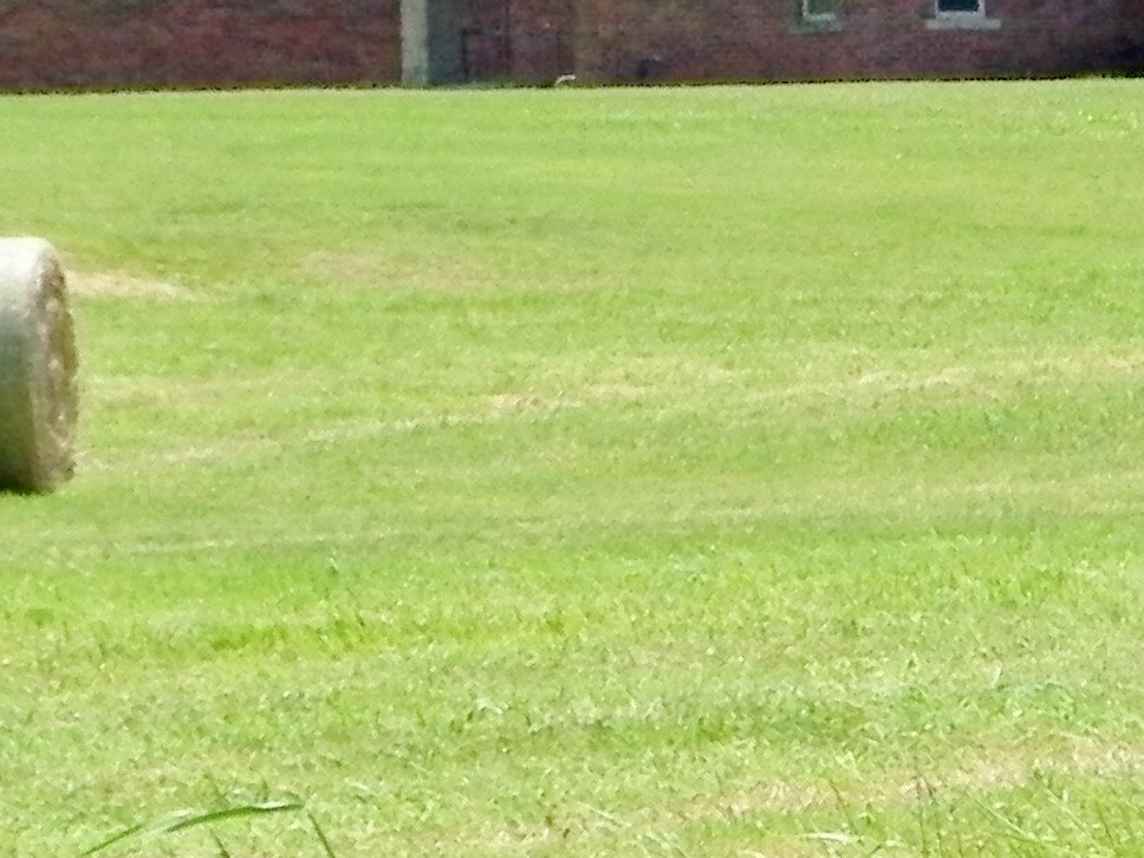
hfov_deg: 3.6
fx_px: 18411
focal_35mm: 557
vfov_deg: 2.7
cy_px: -33
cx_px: 903
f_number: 9.6
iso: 80
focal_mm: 22.5
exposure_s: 1/160
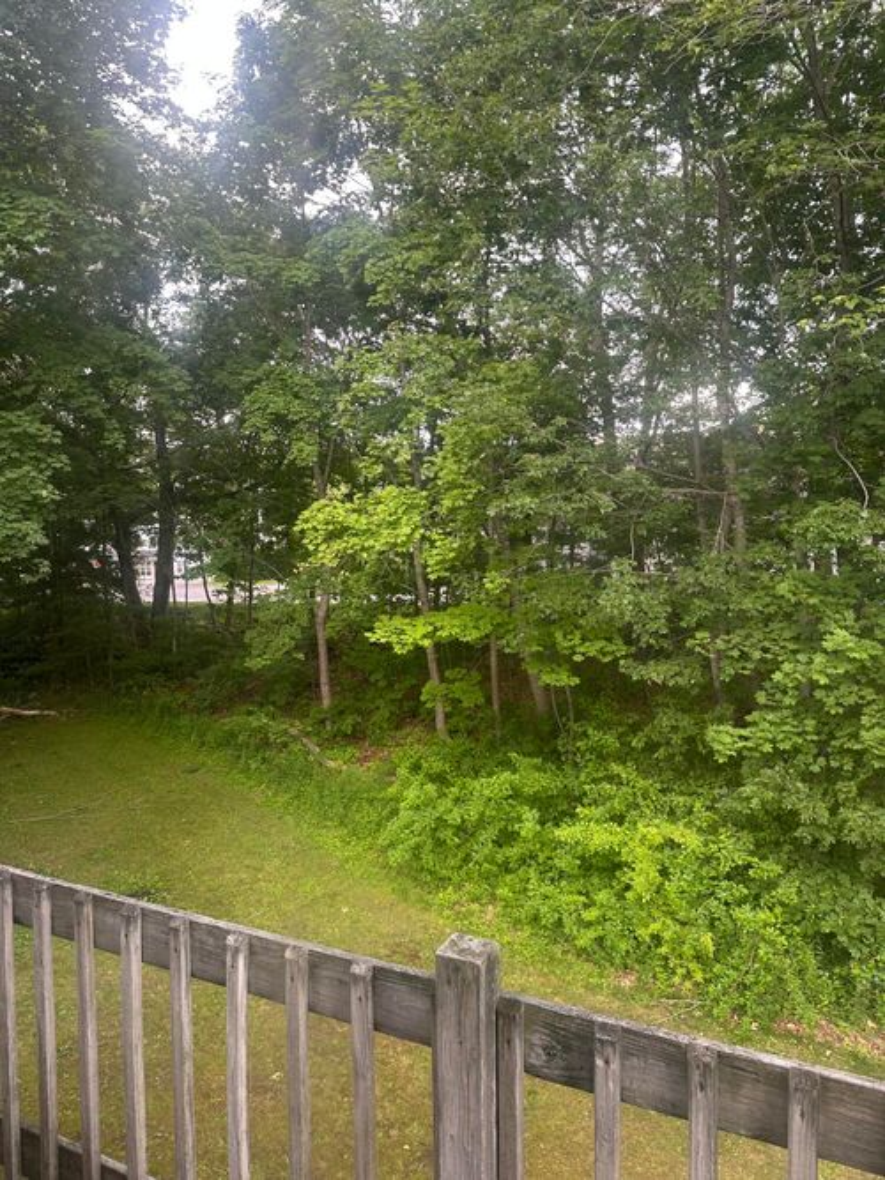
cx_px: 442
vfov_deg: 71.6
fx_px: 818
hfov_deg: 56.8
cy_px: 590
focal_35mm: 24
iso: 80
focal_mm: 6.86
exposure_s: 1/162
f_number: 1.78
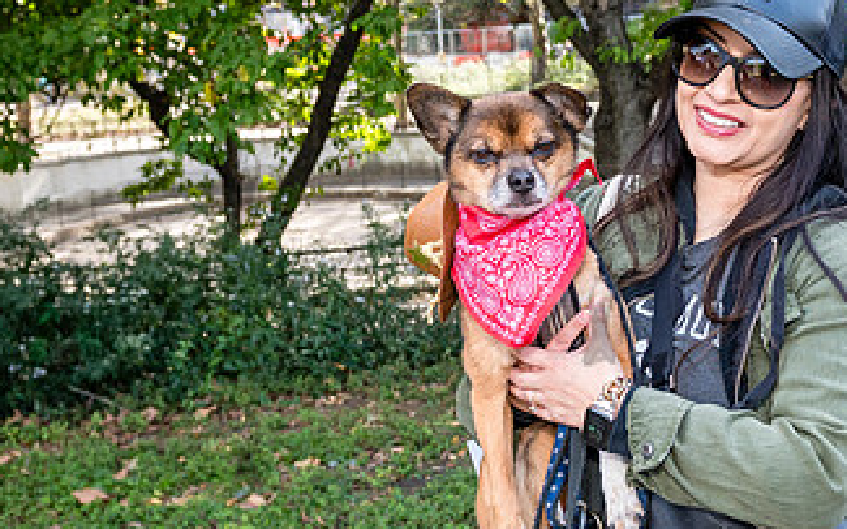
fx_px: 1385
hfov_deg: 33.1
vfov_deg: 21.5
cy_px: 175
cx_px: 668
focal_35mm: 60
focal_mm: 24
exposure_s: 1/400
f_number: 5
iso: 1000
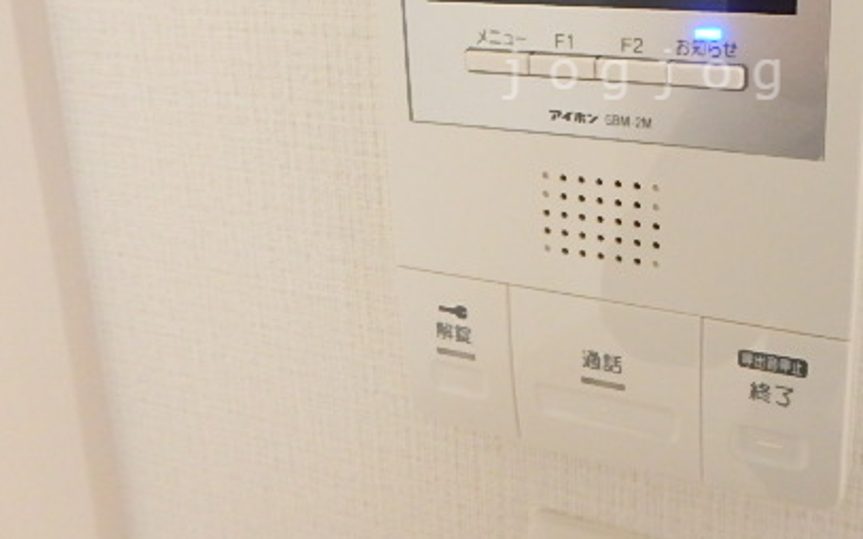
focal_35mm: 35
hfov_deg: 52.9
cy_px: 74
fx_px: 823
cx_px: 647
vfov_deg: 34.6
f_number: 3.5
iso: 800
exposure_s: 1/8
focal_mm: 3.7
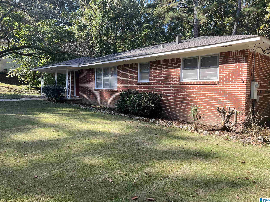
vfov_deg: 53.1
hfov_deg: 67.3
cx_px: 135
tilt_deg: -3.5
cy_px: 101
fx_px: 203
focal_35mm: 26
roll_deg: -0.1
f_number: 1.6
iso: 50
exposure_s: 1/696
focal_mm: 5.1
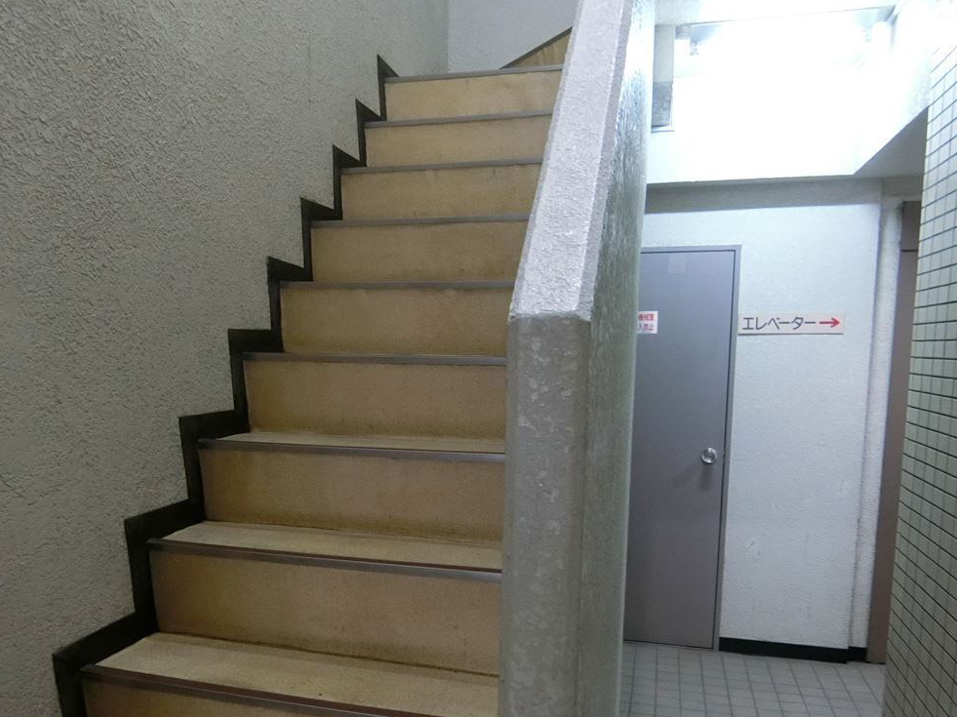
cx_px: 410
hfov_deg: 58.1
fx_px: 857
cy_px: 473
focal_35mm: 31
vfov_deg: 44.8
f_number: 2.7
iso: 320
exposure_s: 1/8
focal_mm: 4.06
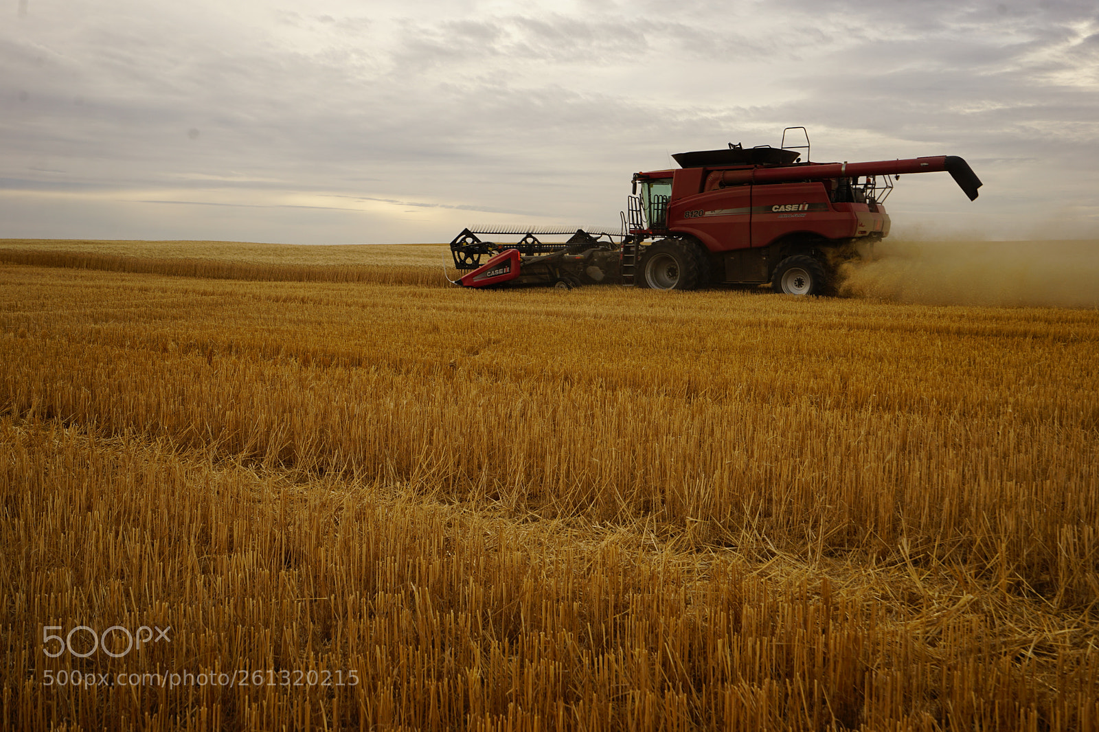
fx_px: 1068
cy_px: 366
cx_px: 550
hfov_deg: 54.4
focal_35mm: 35
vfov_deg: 37.8
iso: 100
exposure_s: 1/80
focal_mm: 35
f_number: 8
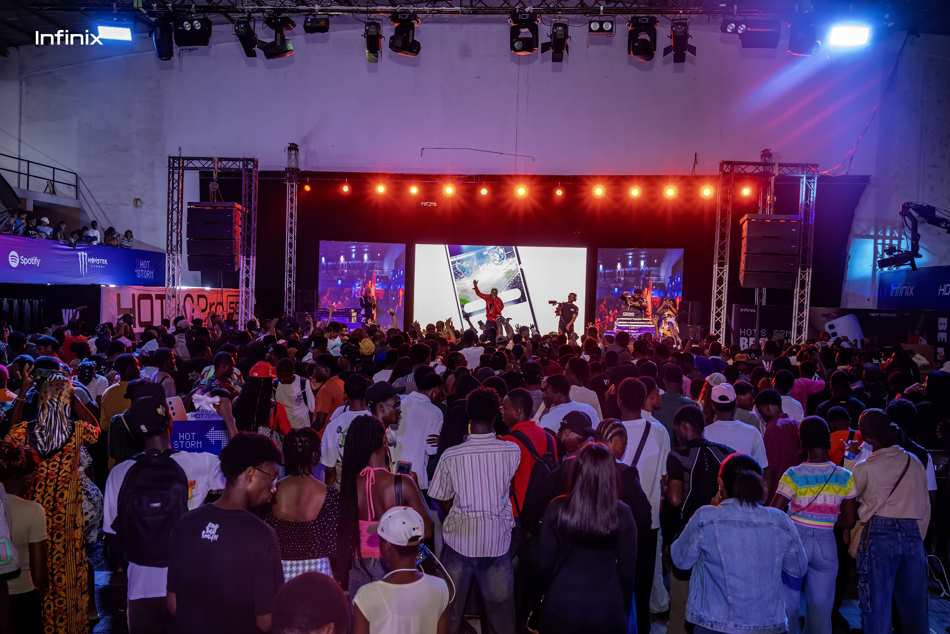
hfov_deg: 56.5
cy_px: 317
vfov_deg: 39.5
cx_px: 475
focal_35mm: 34
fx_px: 884
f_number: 5
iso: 2500
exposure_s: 1/100
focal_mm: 33.5
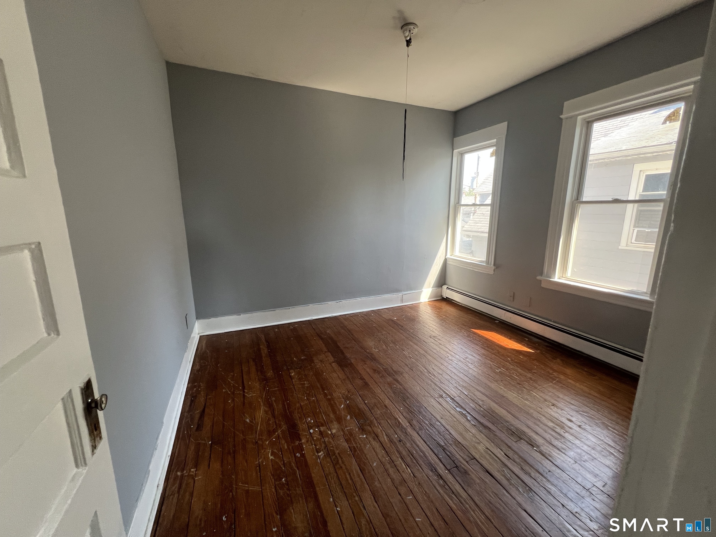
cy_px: 268
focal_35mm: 13
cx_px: 358
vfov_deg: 89.9
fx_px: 269
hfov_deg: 106.2
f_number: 1.8
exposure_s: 1/99
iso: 100
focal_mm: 1.57
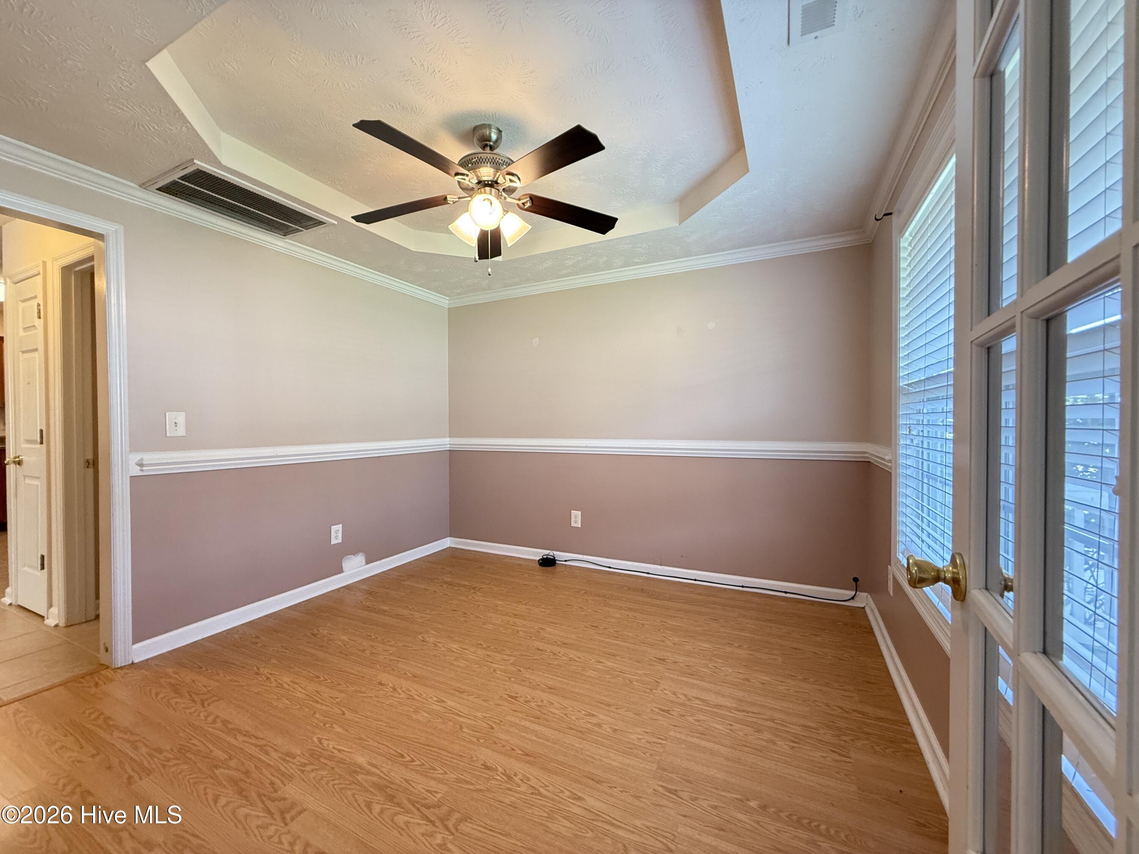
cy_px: 427
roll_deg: +0.3
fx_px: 461
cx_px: 570
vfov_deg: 85.7
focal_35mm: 14
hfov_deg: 102.1
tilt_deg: +0.0
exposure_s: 1/60
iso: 320
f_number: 2.2
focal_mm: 2.22
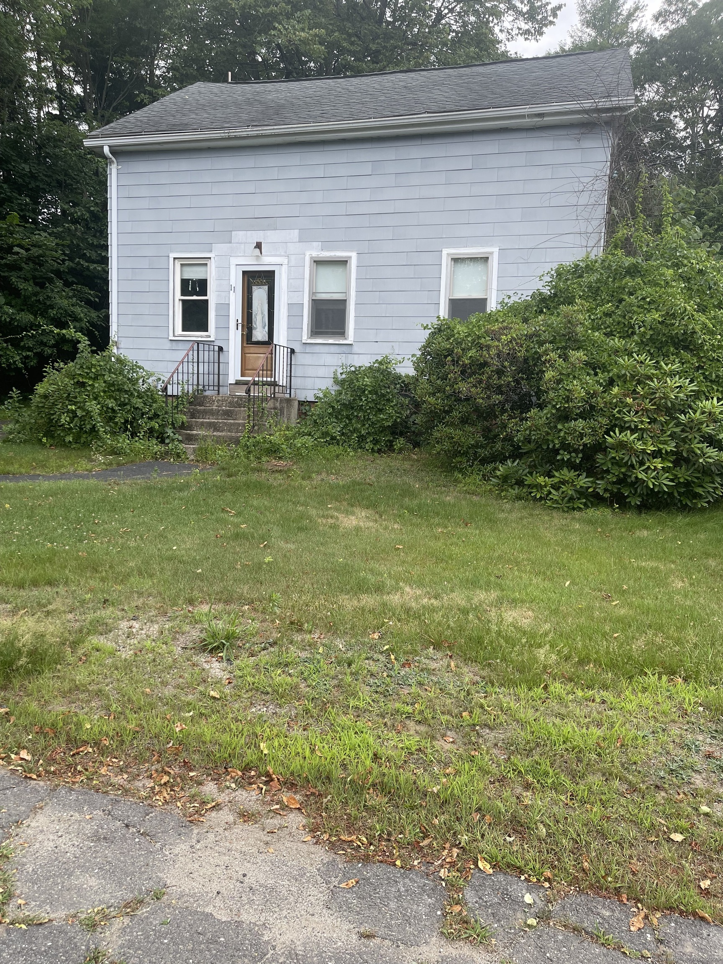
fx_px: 696
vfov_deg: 69.4
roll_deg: -1.4
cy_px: 482
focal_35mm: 25
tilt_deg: -5.7
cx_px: 362
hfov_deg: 54.9
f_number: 1.6
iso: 32
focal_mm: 5.1
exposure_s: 1/679
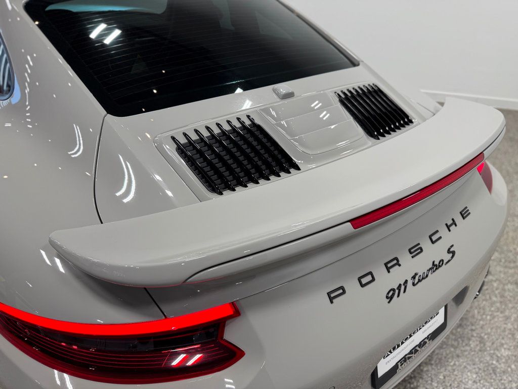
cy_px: 194
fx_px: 359
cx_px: 259
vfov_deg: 56.8
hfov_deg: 71.6
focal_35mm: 24
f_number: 1.78
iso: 80
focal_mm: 6.76
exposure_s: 1/285
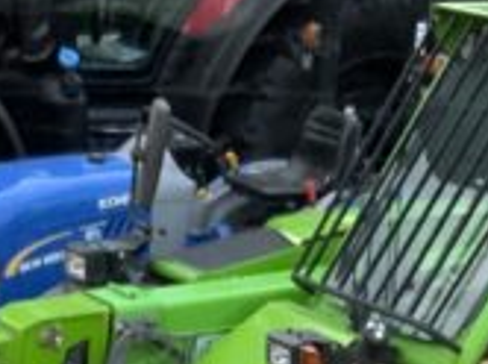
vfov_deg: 7.5
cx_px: 126
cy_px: 998
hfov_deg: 11.0
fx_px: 2520
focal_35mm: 179
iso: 16
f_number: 1.8
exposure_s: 1/161
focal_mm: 3
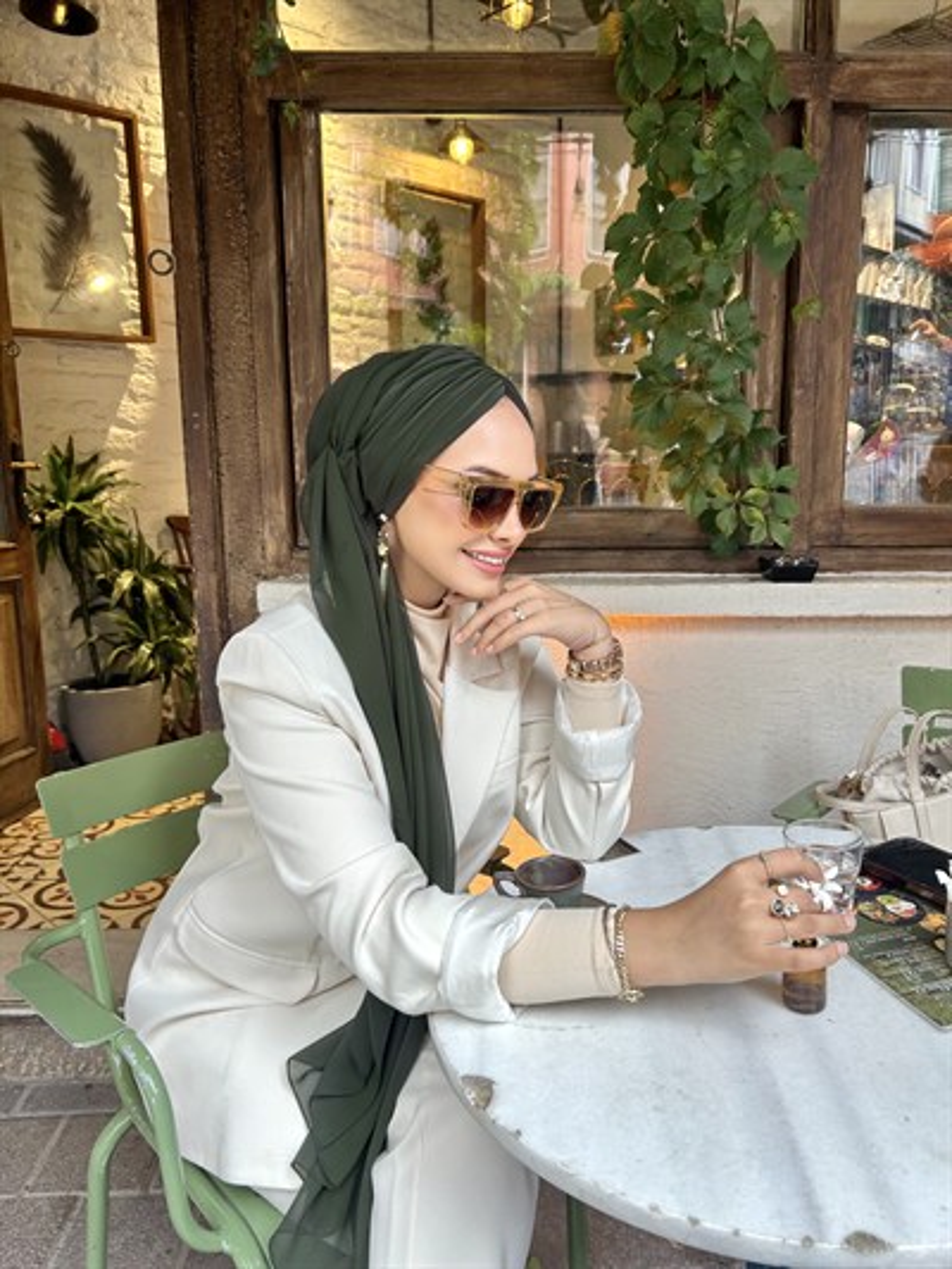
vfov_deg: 67.3
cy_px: 634
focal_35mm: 26
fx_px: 953
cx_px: 476
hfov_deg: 53.1
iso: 40
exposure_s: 1/100
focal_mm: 5.7
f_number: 1.5
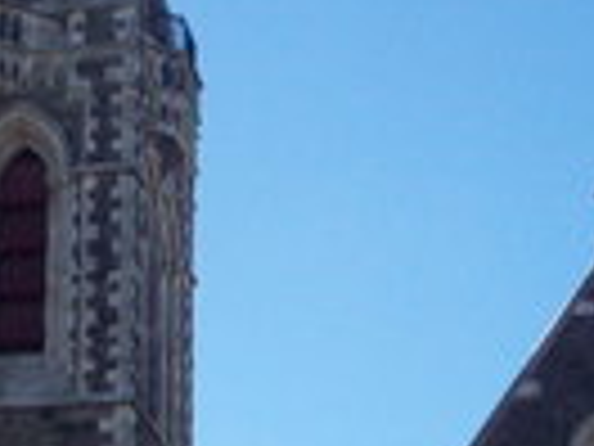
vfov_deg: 10.0
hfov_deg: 13.2
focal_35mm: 149
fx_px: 2557
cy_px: 277
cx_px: 387
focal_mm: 6.2
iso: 80
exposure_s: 1/338
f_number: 5.6
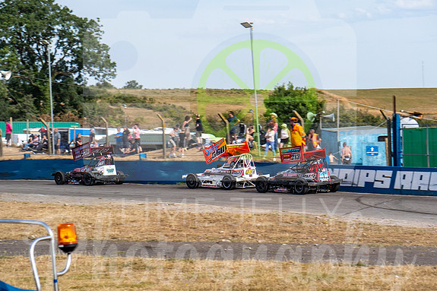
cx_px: 240
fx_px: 1408
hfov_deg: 17.6
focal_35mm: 116
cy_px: 165
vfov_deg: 11.8
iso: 100
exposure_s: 1/320
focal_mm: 45
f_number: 4
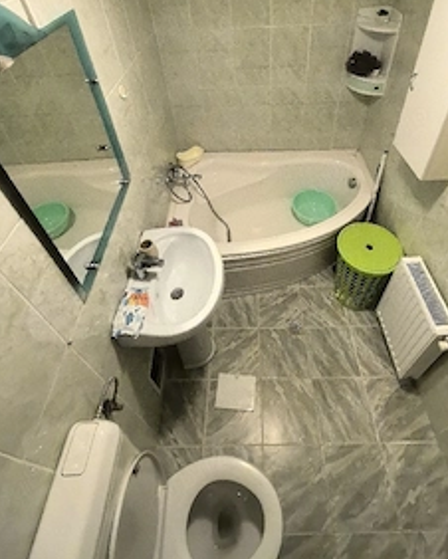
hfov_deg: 73.6
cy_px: 178
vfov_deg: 82.8
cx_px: 250
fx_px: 298
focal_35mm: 18
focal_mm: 1.95
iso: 320
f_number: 2.2
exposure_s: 1/50
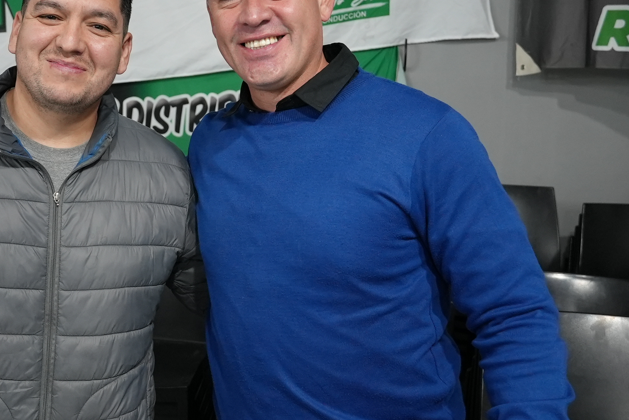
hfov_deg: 41.0
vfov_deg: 28.6
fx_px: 822
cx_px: 183
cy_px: 158
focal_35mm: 47
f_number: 4
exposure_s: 1/160
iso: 3200
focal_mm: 22
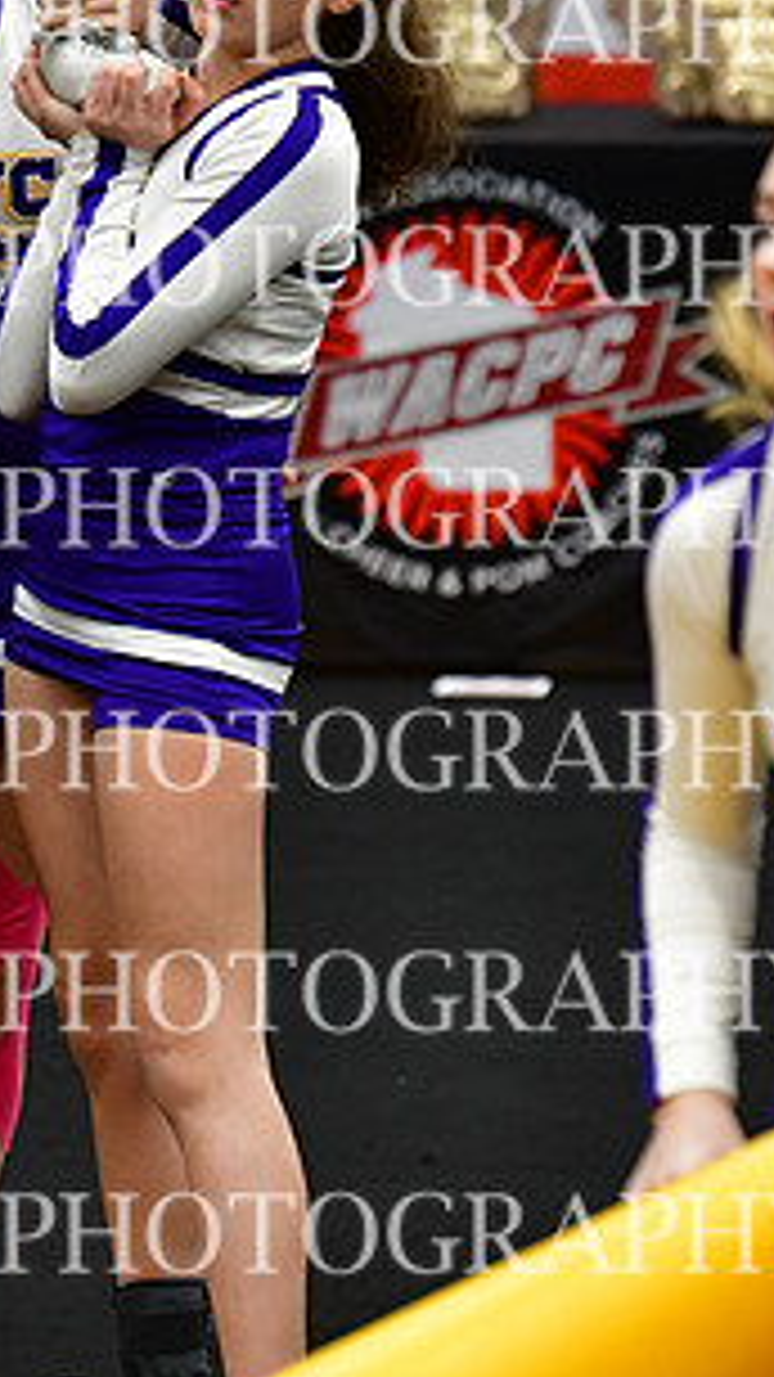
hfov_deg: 2.3
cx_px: -34
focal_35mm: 521
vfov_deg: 4.1
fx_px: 19020
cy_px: 387
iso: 4000
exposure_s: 1/500
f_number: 3.5
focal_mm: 175
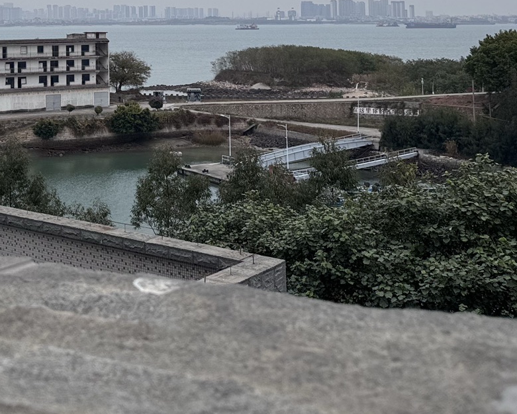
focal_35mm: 60
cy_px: -46
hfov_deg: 30.3
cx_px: 70
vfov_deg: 23.7
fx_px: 918
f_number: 1.78
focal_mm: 6.76
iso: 80
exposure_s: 1/2833
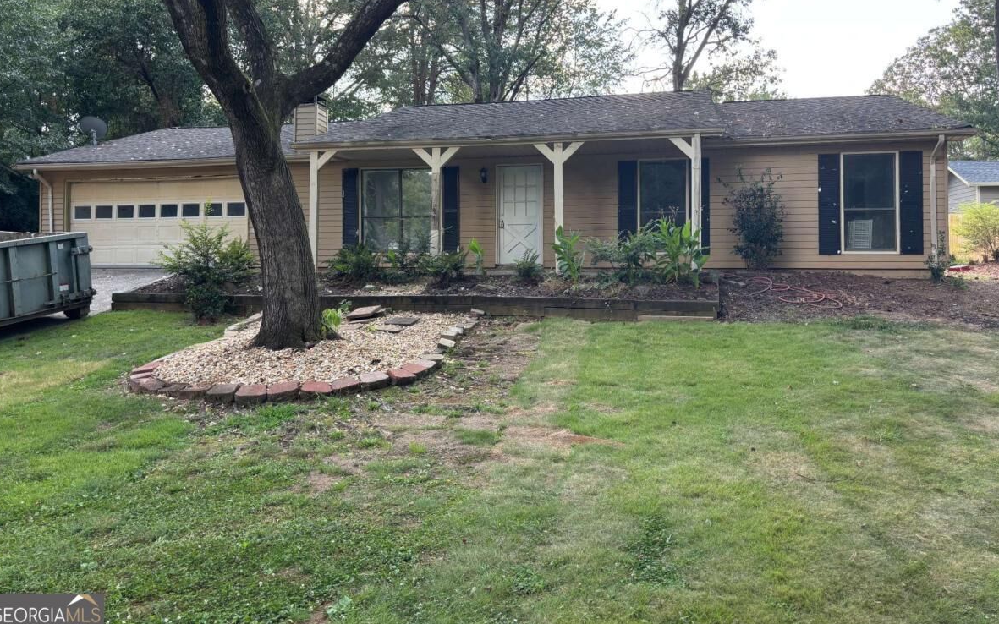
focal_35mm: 28
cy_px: 251
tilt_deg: +2.8
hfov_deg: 66.5
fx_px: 762
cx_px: 497
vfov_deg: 44.3
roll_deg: -0.3
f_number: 1.6
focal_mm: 5.96
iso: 50
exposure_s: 1/188
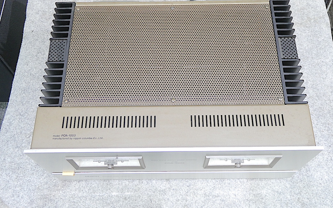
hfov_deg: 49.3
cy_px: 82
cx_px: 167
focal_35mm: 40
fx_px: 363
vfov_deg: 31.9
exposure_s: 1/8
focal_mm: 6.7
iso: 200
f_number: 3.7
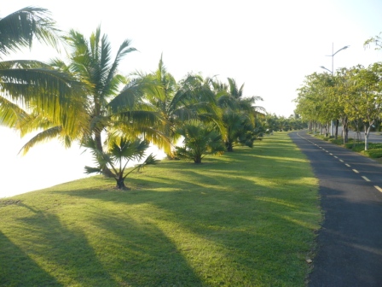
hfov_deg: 52.6
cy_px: 144
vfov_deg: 40.7
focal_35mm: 35
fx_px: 386
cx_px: 191
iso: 100
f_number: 2.8
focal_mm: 5.8
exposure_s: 1/400
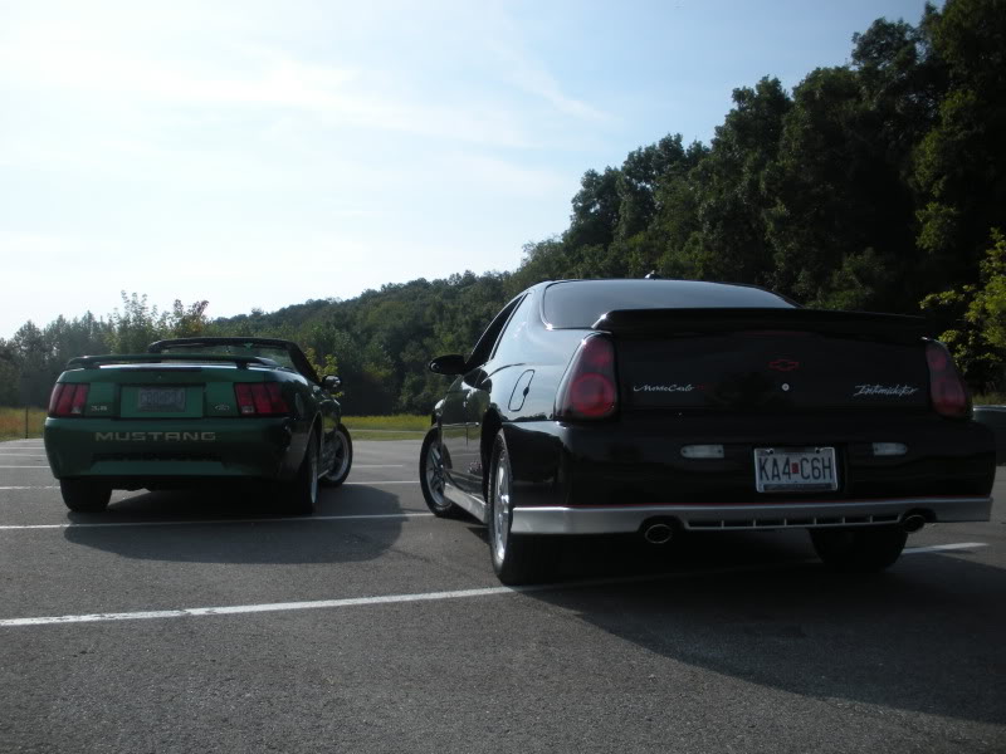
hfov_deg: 51.4
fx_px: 1046
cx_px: 503
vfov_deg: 39.7
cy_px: 377
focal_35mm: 36
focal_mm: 6.3
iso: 64
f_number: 3.5
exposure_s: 1/1157
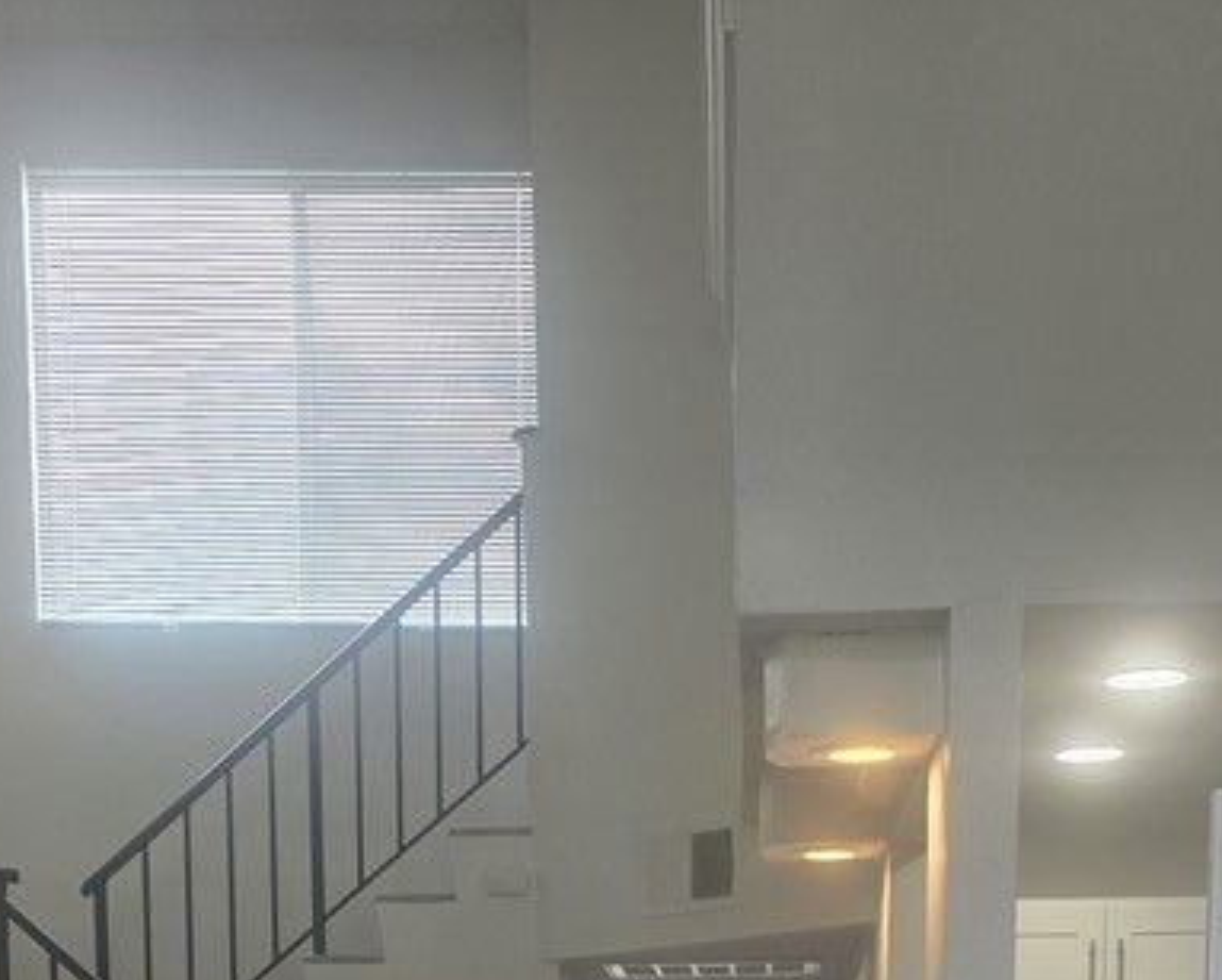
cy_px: 1475
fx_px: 2172
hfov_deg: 31.4
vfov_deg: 21.3
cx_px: 667
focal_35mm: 60
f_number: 1.7
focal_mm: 6.3
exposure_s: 1/120
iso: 50
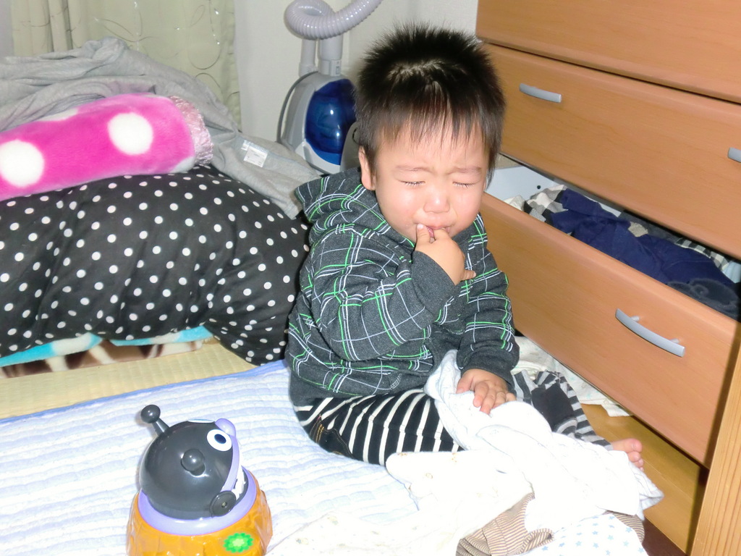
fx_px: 771
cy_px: 278
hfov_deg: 51.4
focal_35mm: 36
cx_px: 370
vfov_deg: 39.7
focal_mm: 6.51
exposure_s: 1/60
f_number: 3.1
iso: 400
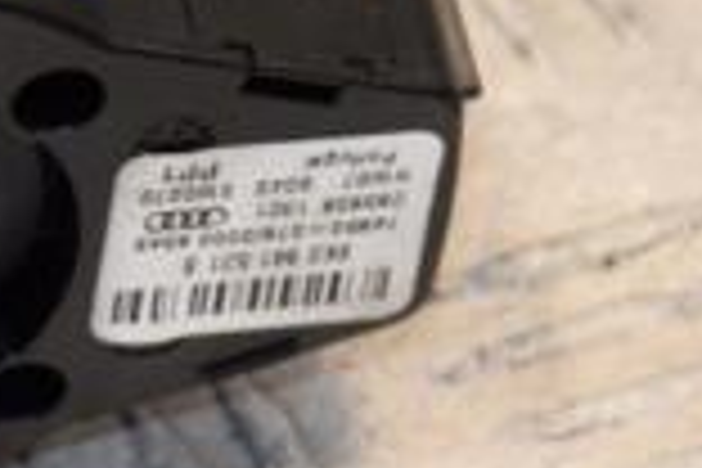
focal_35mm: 606
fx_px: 11815
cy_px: 194
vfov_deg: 2.3
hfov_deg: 3.4
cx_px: -234
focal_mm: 105
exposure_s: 1/125
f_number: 5.6
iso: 560
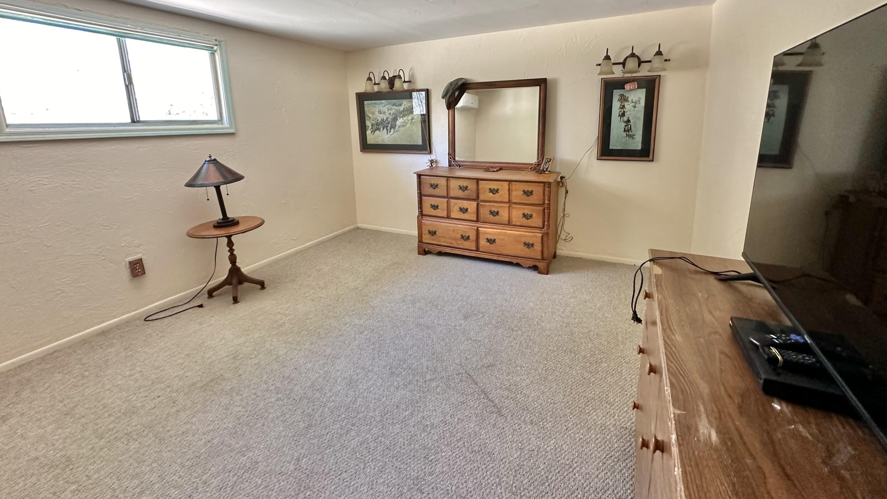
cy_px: 193
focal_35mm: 16
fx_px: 376
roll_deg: +1.8
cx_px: 457
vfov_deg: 66.3
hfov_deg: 99.3
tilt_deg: -11.5
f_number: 2.2
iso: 320
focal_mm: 2.22
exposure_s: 1/60
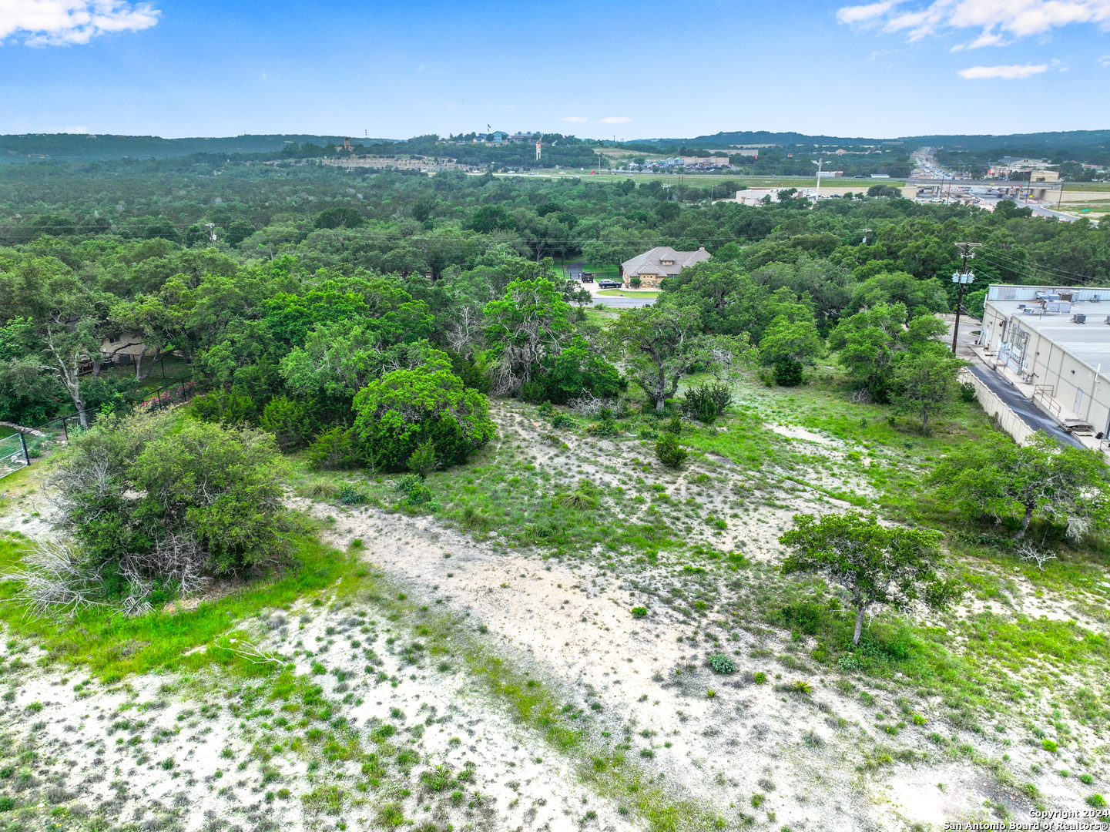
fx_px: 769
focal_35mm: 24
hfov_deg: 71.6
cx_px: 555
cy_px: 416
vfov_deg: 56.8
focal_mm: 12.29
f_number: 2.8
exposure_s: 1/640
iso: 160
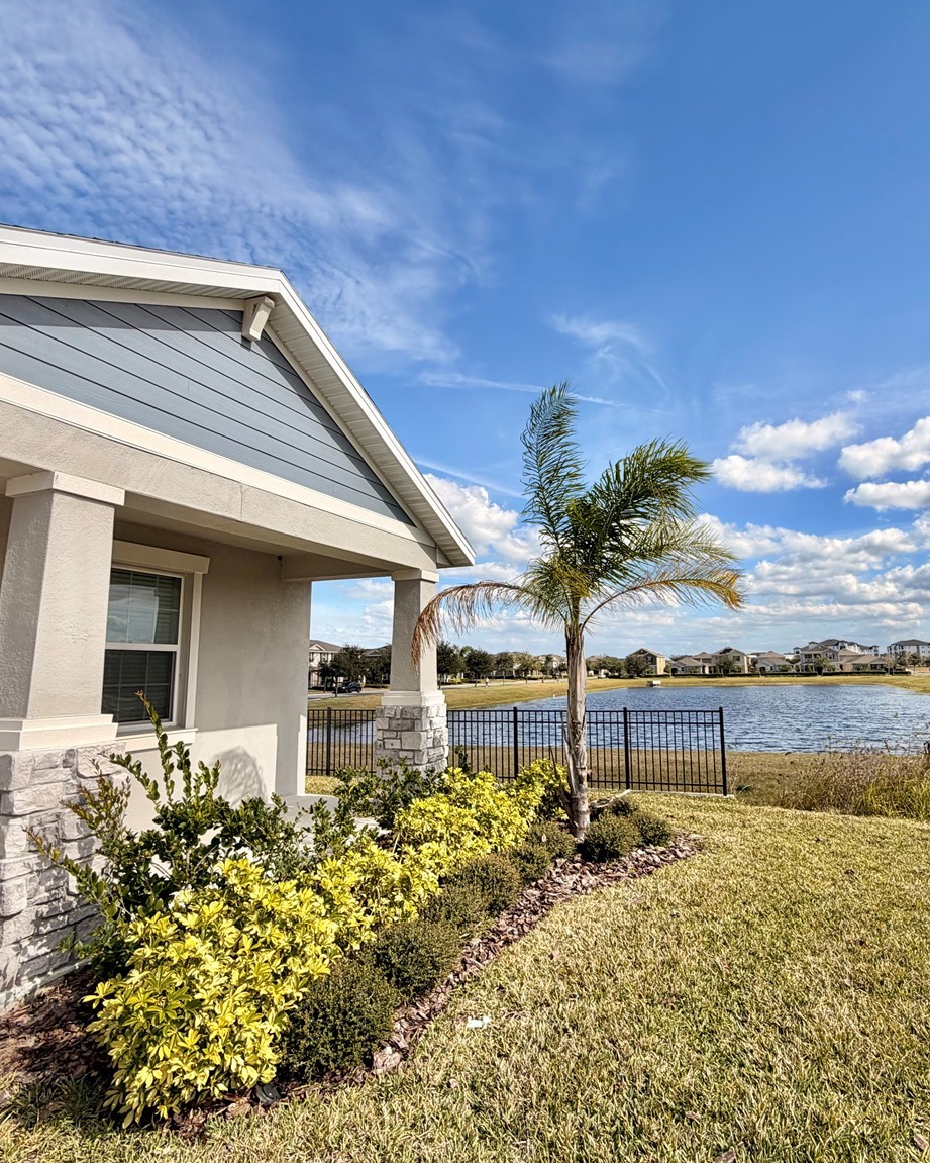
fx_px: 654
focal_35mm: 19
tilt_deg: +7.4
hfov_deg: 70.2
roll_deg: +0.5
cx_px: 554
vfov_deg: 83.3
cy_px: 583
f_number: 2.2
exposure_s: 1/1125
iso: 20
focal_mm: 2.22
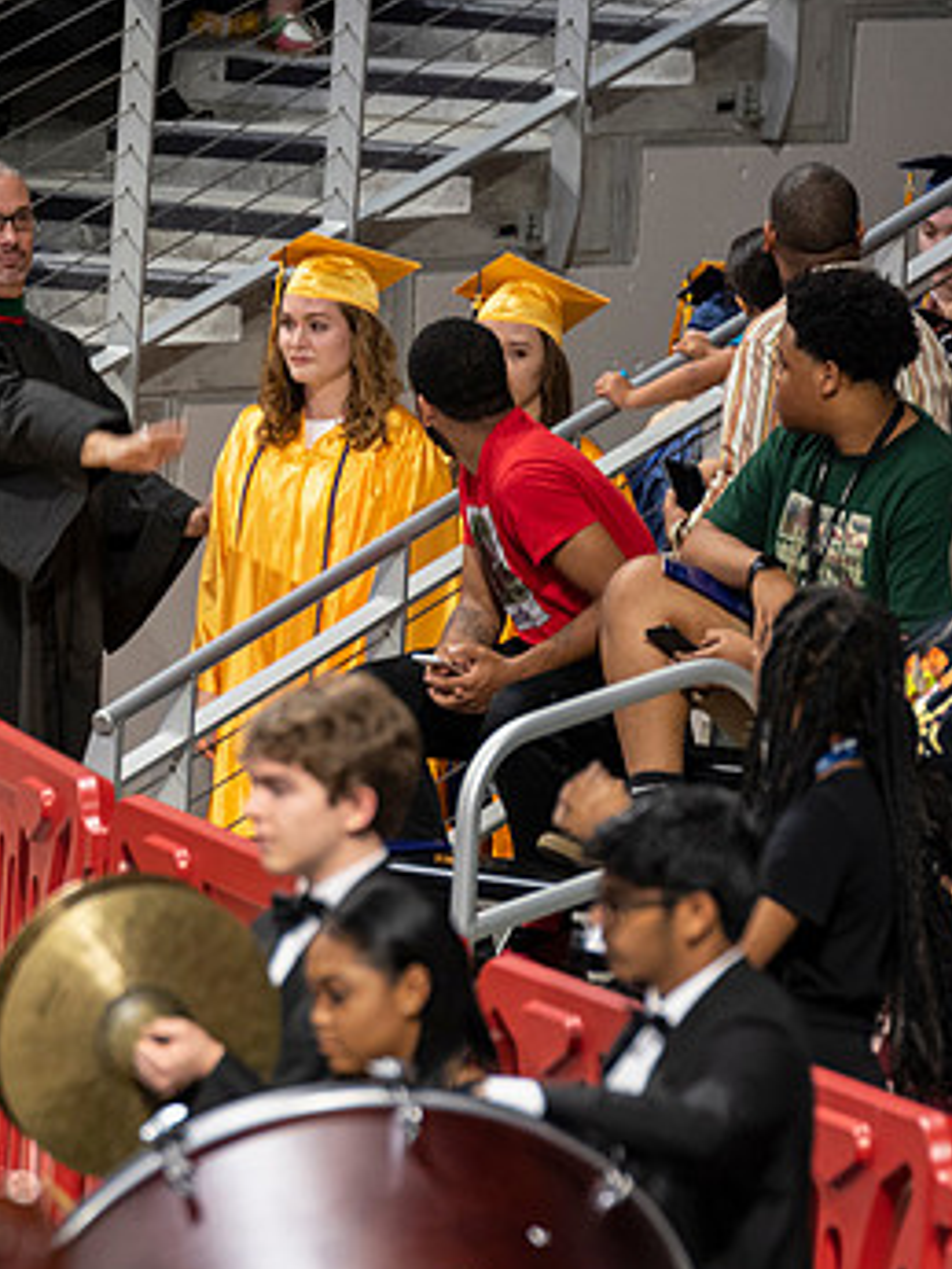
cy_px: 388
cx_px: 368
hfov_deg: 3.1
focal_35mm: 477
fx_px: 17480
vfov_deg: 4.2
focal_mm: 200
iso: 1000
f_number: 3.5
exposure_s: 1/100
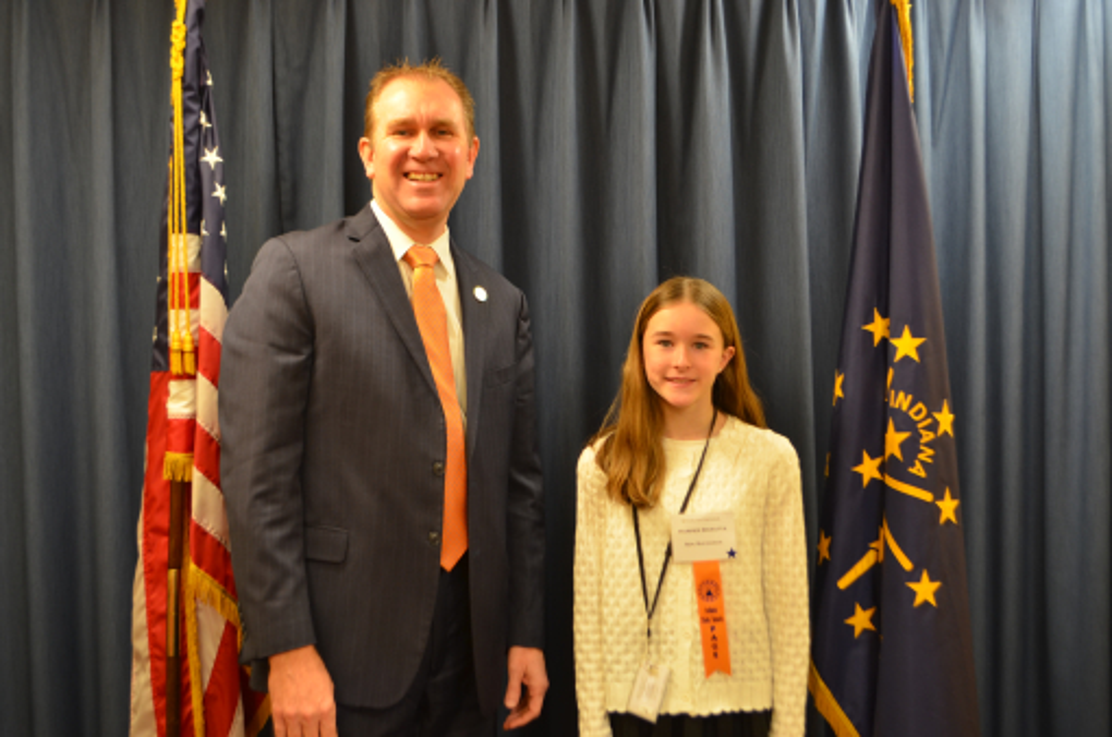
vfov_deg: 31.8
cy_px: 368
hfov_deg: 46.5
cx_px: 556
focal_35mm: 42
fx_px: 1295
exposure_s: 1/15
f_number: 4.5
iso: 400
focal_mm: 28
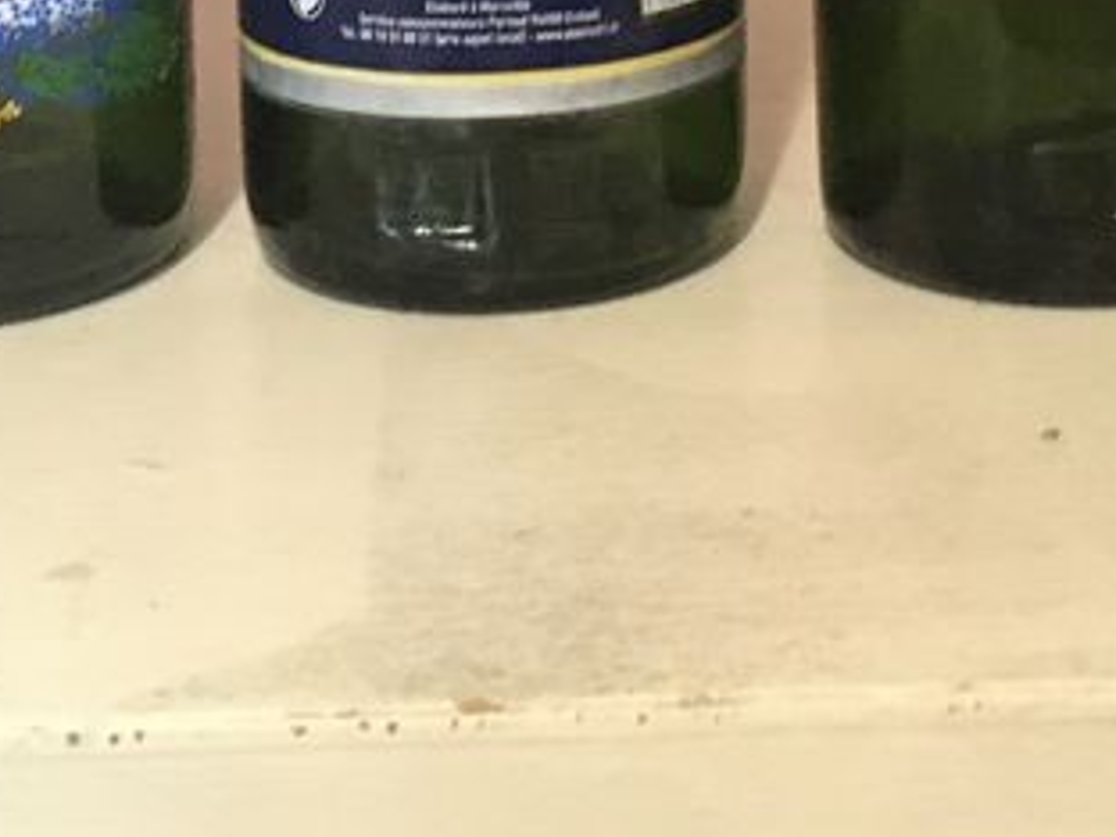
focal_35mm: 93
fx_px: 2998
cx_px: 647
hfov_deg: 21.1
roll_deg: -0.1
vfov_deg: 14.6
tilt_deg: -4.5
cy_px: -479
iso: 640
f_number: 2.2
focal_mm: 4.15
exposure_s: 1/17
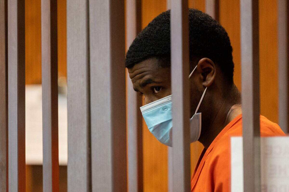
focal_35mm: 200
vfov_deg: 6.9
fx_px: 1604
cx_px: 144
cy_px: 96
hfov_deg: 10.3
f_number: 2.8
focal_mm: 200
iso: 6400
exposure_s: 1/200
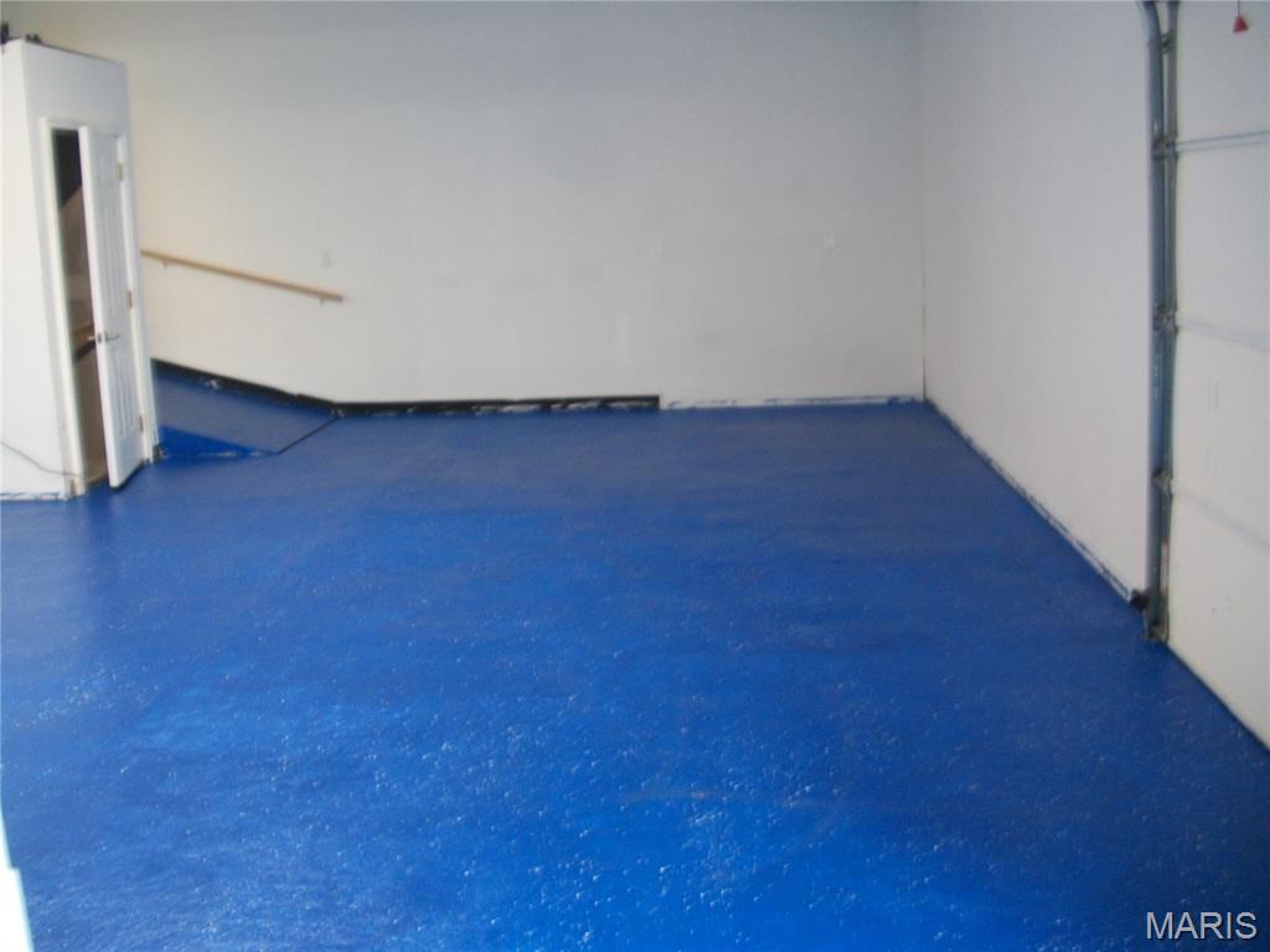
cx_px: 635
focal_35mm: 35
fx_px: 1284
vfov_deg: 40.7
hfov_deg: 52.6
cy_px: 476
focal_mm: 6.3
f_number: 3.1
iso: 167
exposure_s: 1/6
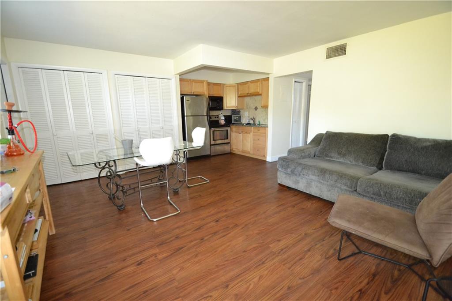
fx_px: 188
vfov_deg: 77.3
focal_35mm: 15
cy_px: 150
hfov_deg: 100.4
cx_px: 226
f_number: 3.5
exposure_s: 1/60
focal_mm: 10
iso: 2800
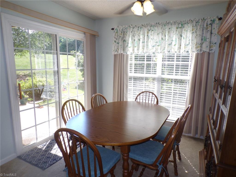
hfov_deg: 71.6
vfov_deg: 56.8
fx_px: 164
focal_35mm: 24
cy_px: 88
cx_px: 118
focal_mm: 4.3
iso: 80
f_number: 4.3
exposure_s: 1/70
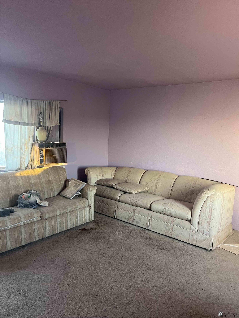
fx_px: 239
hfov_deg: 53.1
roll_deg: -2.8
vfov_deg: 67.3
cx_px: 120
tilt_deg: -6.4
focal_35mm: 26
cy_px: 159
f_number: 1.5
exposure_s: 1/60
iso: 200
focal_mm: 5.7
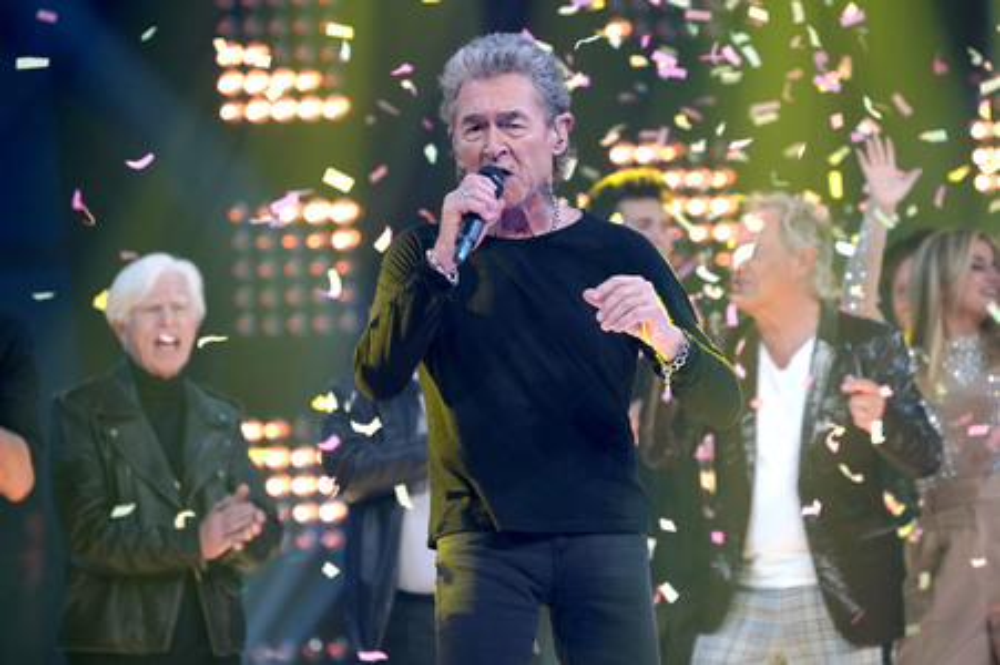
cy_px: 332
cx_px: 500
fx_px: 5551
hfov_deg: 10.3
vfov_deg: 6.9
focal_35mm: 200
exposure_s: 1/200
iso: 3200
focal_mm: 200
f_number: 5.6
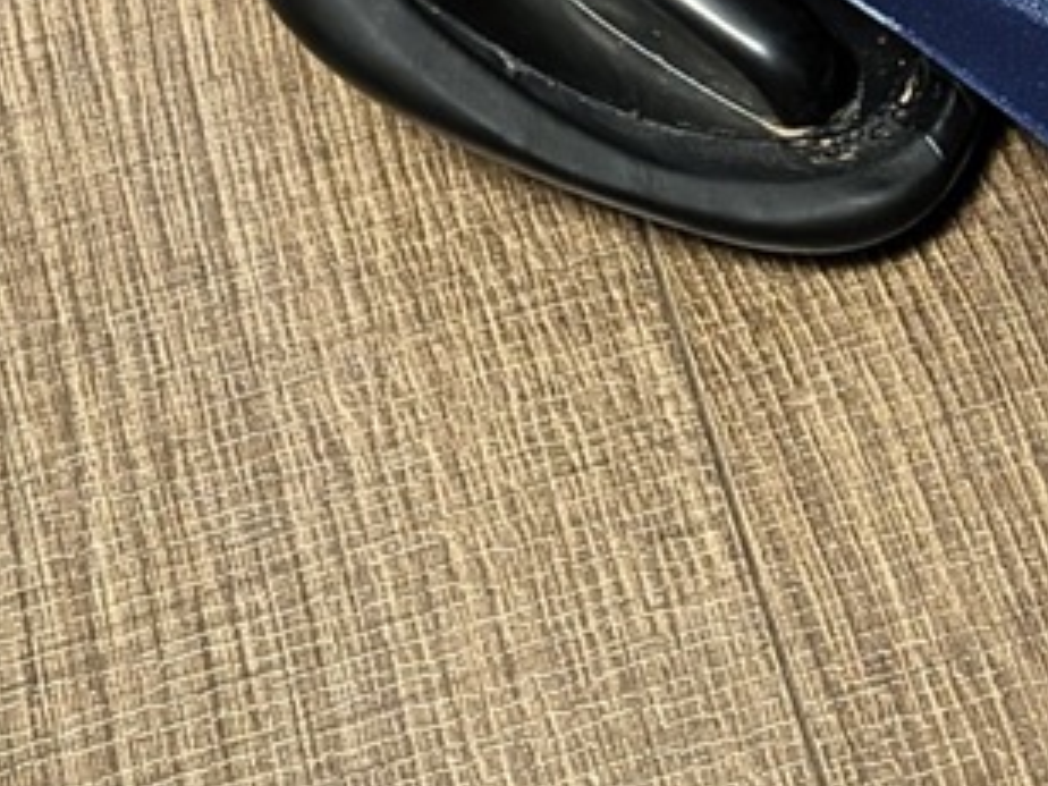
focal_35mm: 78
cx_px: 1174
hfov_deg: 23.4
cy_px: 24
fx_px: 2361
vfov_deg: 18.5
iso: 1582
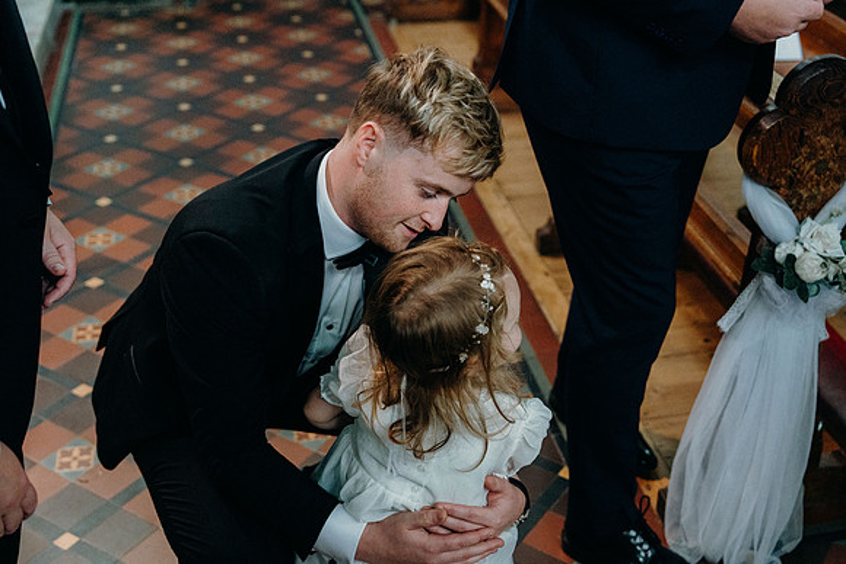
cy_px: 282
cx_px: 423
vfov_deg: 28.1
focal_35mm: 48
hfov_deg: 41.1
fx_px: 1128
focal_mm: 48
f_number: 3.5
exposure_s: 1/200
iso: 5000
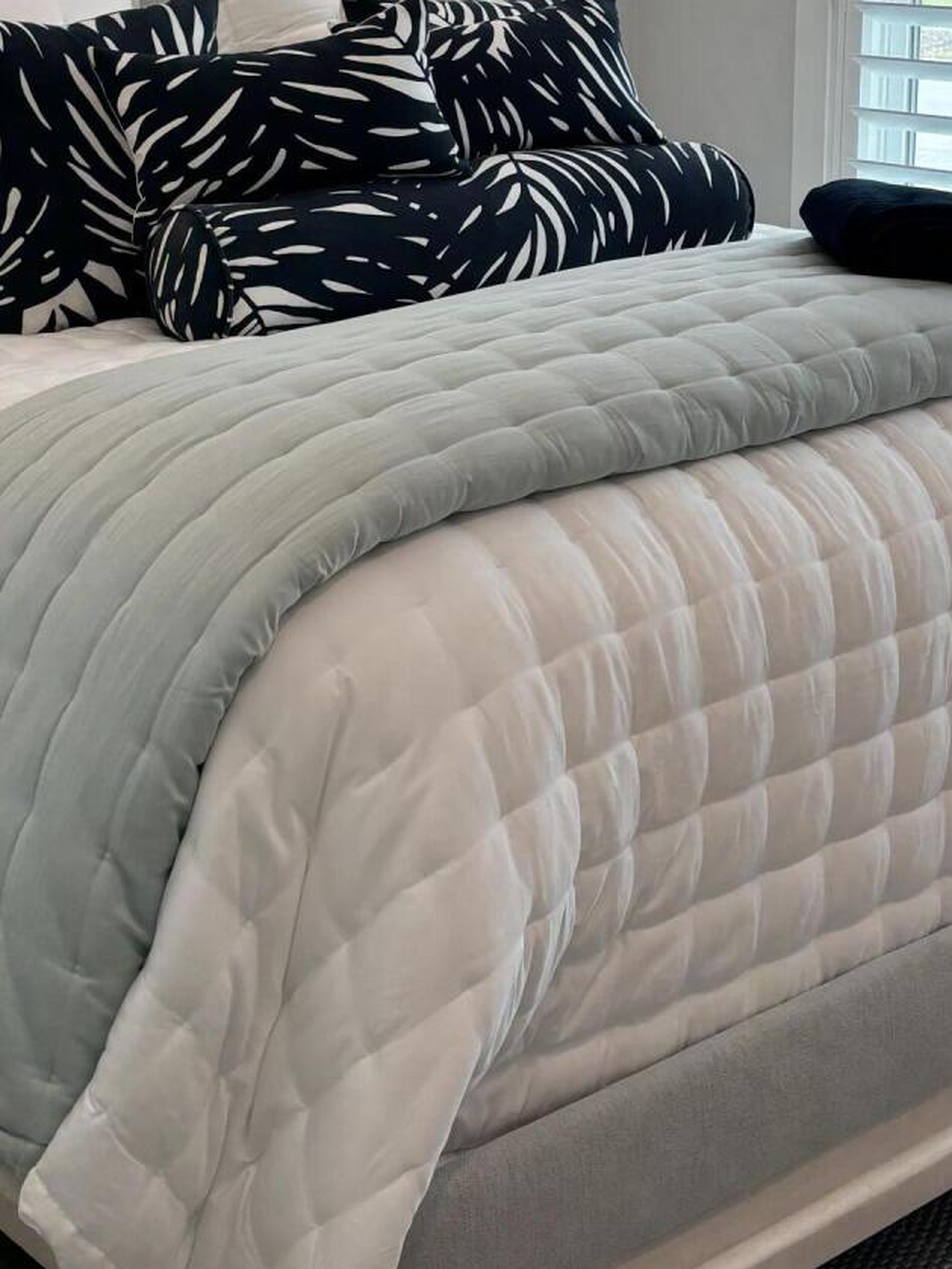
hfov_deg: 23.6
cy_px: 363
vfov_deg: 30.8
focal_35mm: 62
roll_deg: -0.6
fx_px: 2274
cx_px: 554
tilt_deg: -13.0
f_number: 1.6
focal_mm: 5.96
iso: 50
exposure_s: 1/137
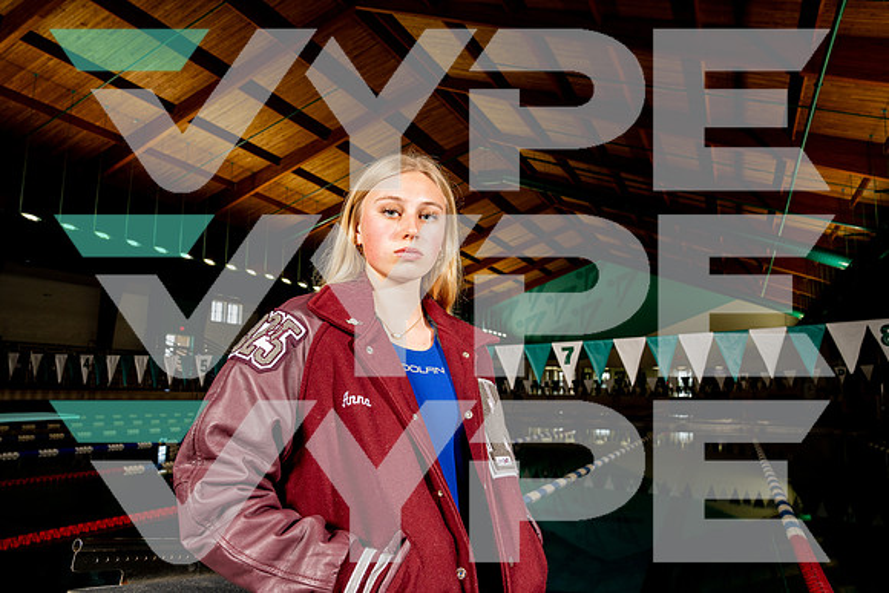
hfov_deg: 69.4
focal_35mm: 26
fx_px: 642
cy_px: 296
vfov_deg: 49.6
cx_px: 444
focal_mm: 26
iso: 400
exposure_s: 1/125
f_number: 7.1
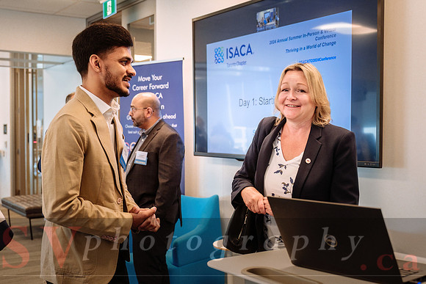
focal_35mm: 45
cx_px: 213
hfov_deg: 43.2
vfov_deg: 29.6
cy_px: 142
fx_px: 538
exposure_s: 1/160
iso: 1250
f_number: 2.8
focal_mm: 29.2
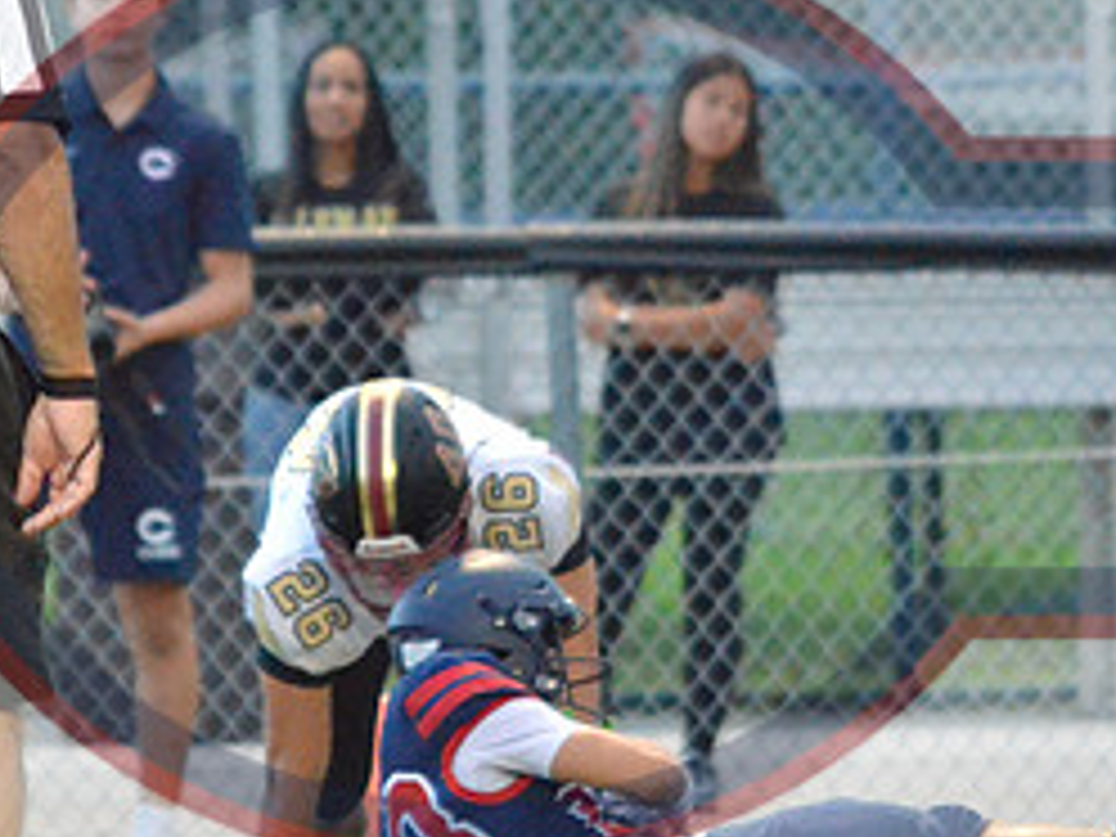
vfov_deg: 1.6
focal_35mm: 907
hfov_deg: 2.2
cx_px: 450
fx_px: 29241
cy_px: 387
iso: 6400
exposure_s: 1/500
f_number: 5.6
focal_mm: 270
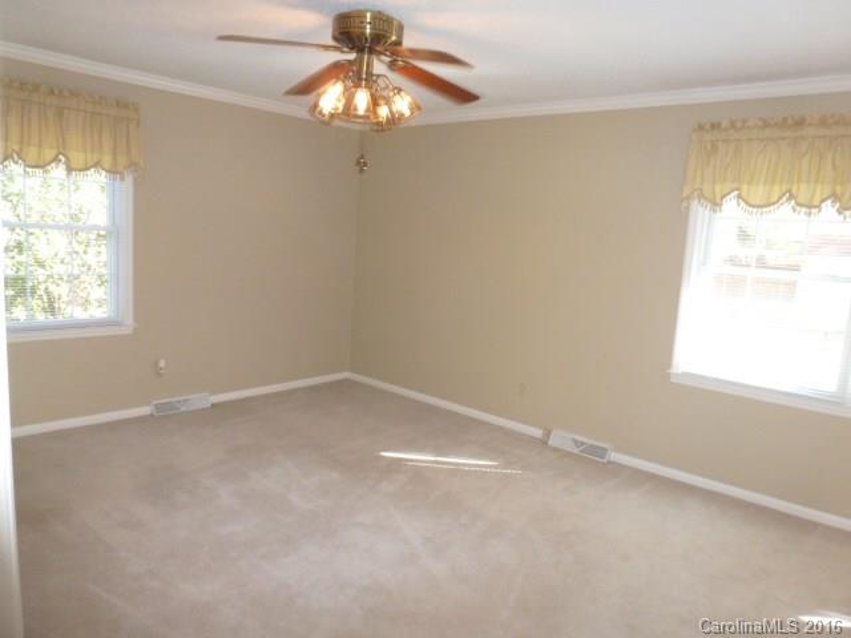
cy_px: 319
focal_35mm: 24
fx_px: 590
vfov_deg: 56.8
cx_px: 426
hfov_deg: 71.6
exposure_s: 1/60
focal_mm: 4.3
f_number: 3.3
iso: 400
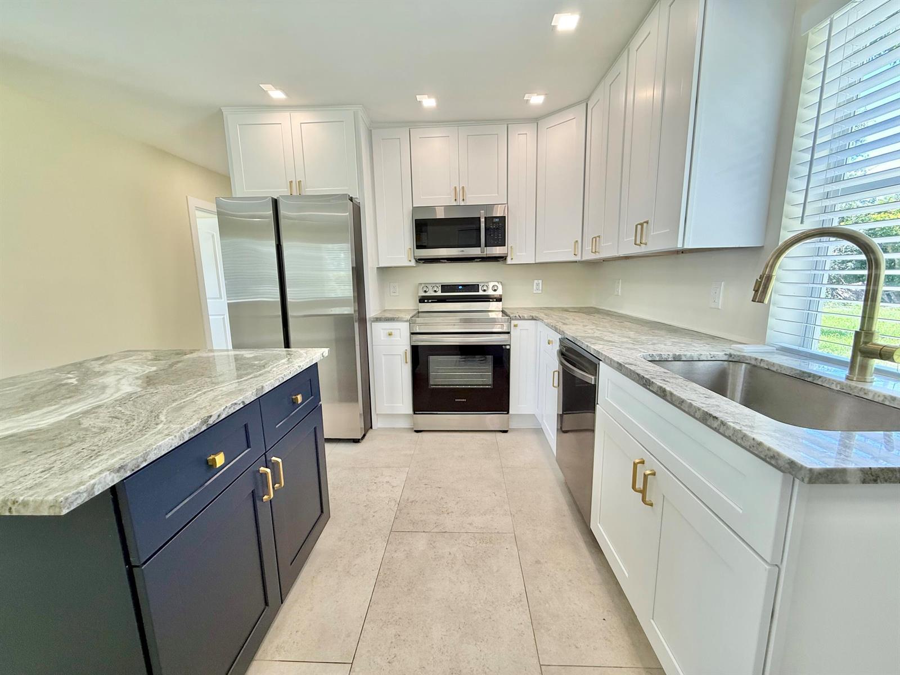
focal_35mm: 14
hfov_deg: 102.1
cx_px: 450
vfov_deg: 85.7
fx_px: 364
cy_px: 338
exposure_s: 1/120
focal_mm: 2.22
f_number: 2.2
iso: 160
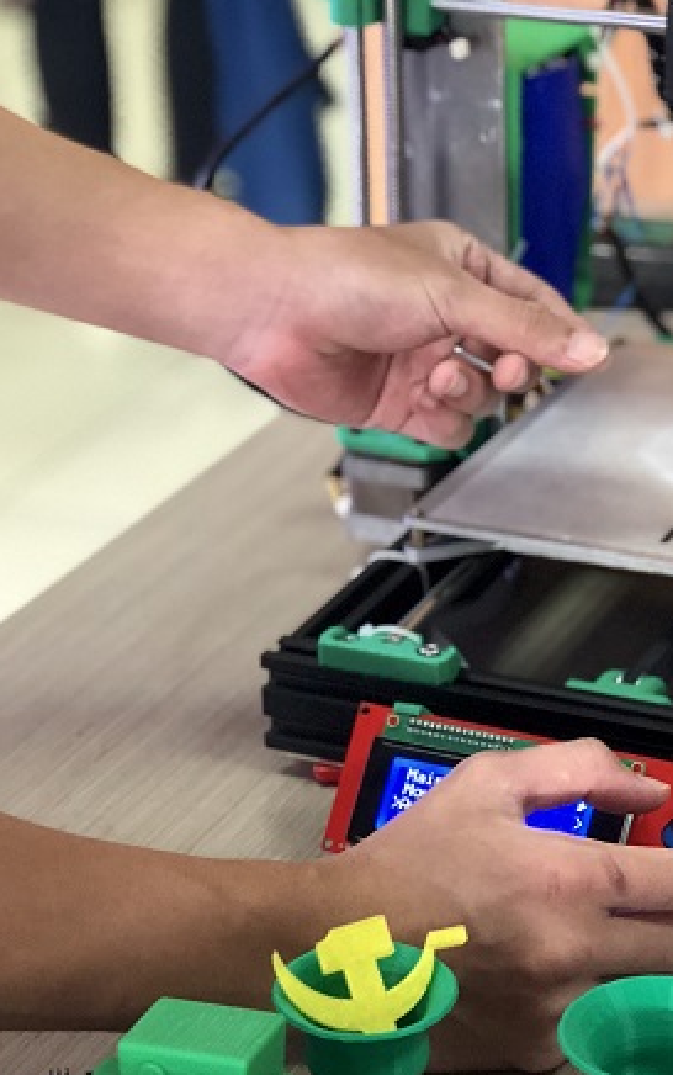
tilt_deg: -28.1
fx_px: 2843
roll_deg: +1.1
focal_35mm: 97
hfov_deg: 13.4
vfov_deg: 21.3
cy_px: 745
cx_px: 544
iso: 500
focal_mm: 6.6
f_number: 2.8
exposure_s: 1/50
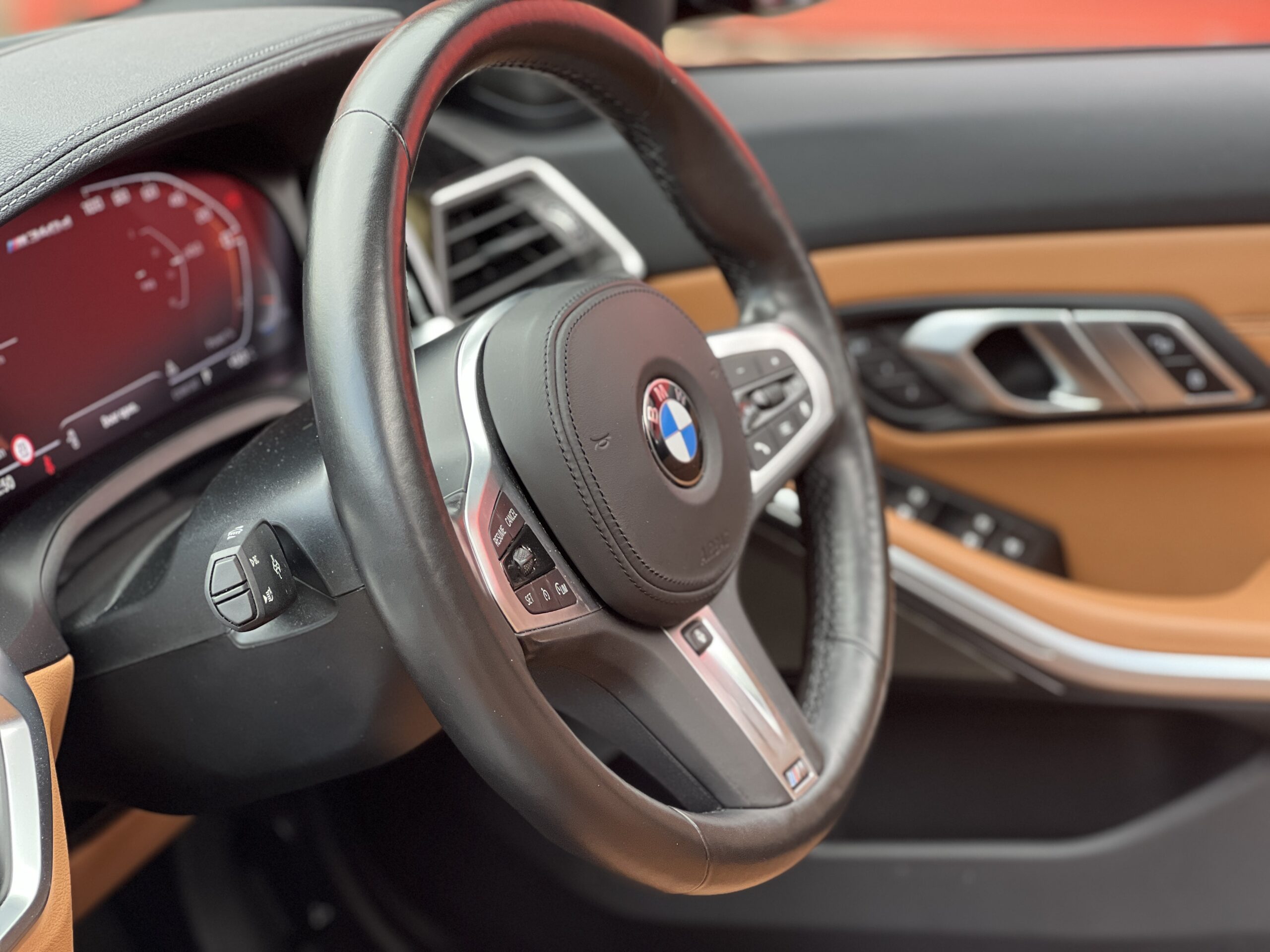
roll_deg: +1.5
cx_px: 635
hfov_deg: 25.3
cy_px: 476
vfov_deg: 19.1
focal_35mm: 77
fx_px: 2825
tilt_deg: -14.6
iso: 100
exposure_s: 1/81
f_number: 2.8
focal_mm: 9
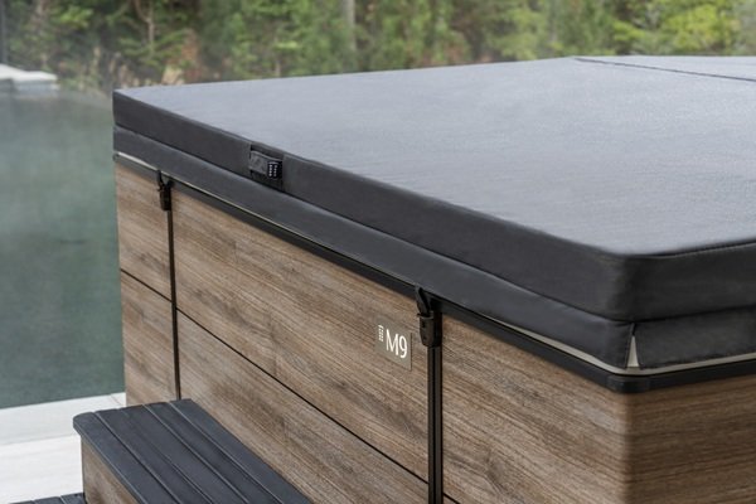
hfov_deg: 28.8
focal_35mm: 70
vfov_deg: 19.5
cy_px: 252
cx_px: 378
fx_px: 1470
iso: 100
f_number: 6.3
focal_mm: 70
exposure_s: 1/6
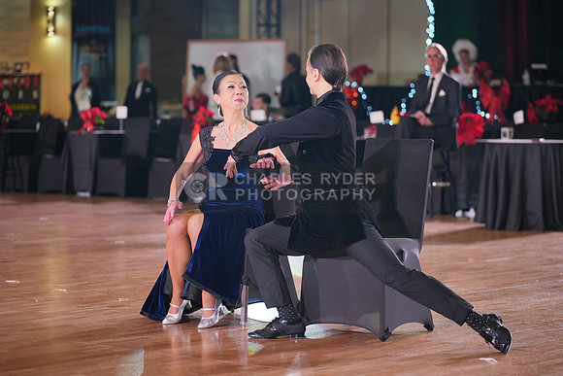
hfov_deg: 18.4
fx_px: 1736
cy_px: 188
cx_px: 282
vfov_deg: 12.3
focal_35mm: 111
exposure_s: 1/400
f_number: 2.8
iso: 1000
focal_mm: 111
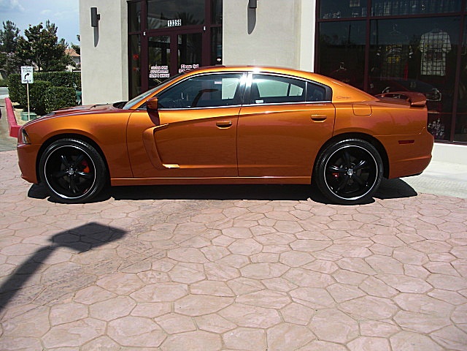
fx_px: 486
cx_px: 234
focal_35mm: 36
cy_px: 176
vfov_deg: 39.7
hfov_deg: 51.4
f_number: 7.9
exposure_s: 1/200
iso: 50
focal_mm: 6.3
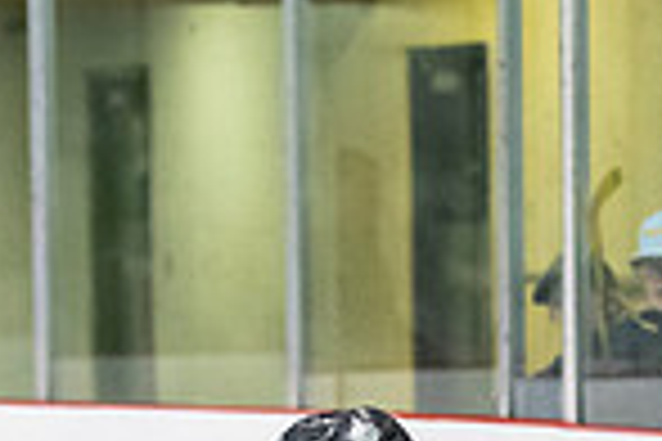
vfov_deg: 3.3
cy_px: 1013
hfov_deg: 5.0
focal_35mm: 415
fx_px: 7631
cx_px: 629
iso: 3200
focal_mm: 70
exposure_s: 1/640
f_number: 3.2
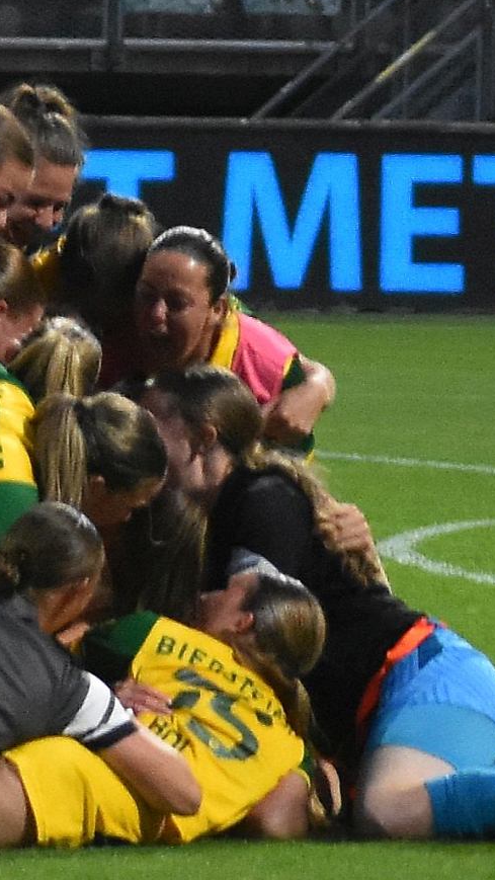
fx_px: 5669
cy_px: 379
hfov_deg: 5.0
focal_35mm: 243
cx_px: -123
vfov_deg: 8.9
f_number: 2.8
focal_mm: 70
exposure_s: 1/640
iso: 2500
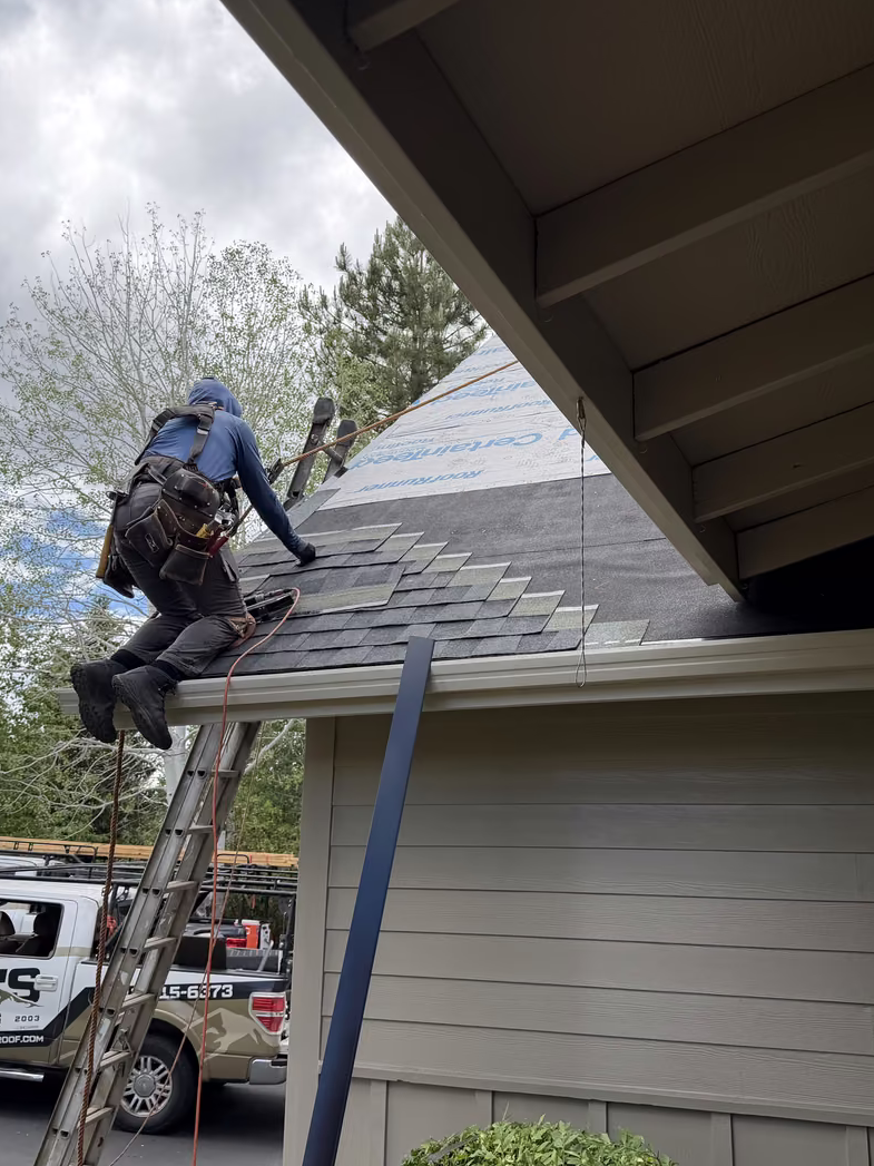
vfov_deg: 55.4
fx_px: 1111
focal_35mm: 33
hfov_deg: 42.9
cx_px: 461
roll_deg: -1.0
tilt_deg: +14.1
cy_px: 574
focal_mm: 6.76
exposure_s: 1/2110
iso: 80
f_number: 1.78
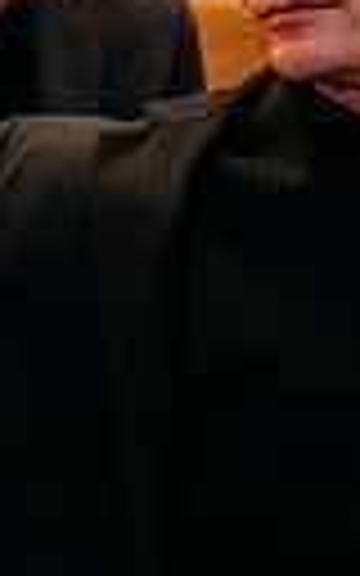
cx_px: -612
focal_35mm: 212
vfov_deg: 9.9
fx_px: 3328
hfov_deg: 5.9
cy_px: 342
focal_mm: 46
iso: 1600
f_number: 2.8
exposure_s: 1/320
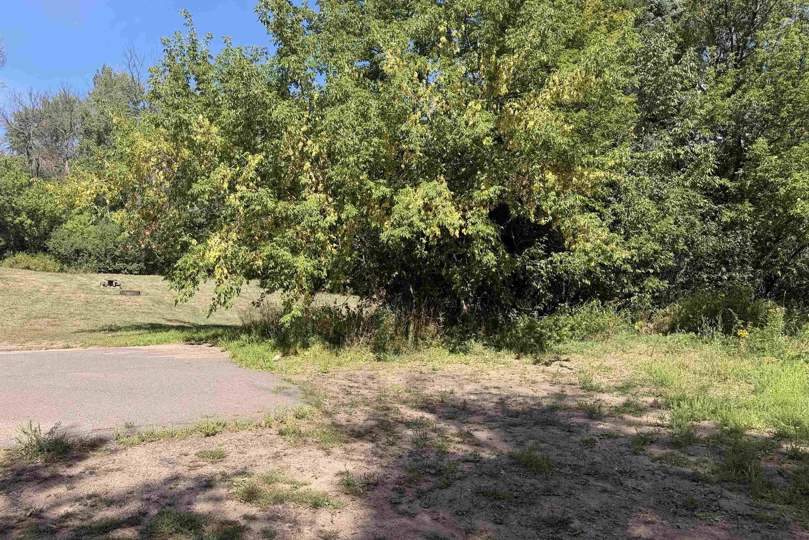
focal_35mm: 25
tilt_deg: -0.1
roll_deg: +2.0
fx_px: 562
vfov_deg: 51.3
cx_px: 405
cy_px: 264
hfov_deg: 71.5
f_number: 1.78
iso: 80
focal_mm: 6.76
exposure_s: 1/2000
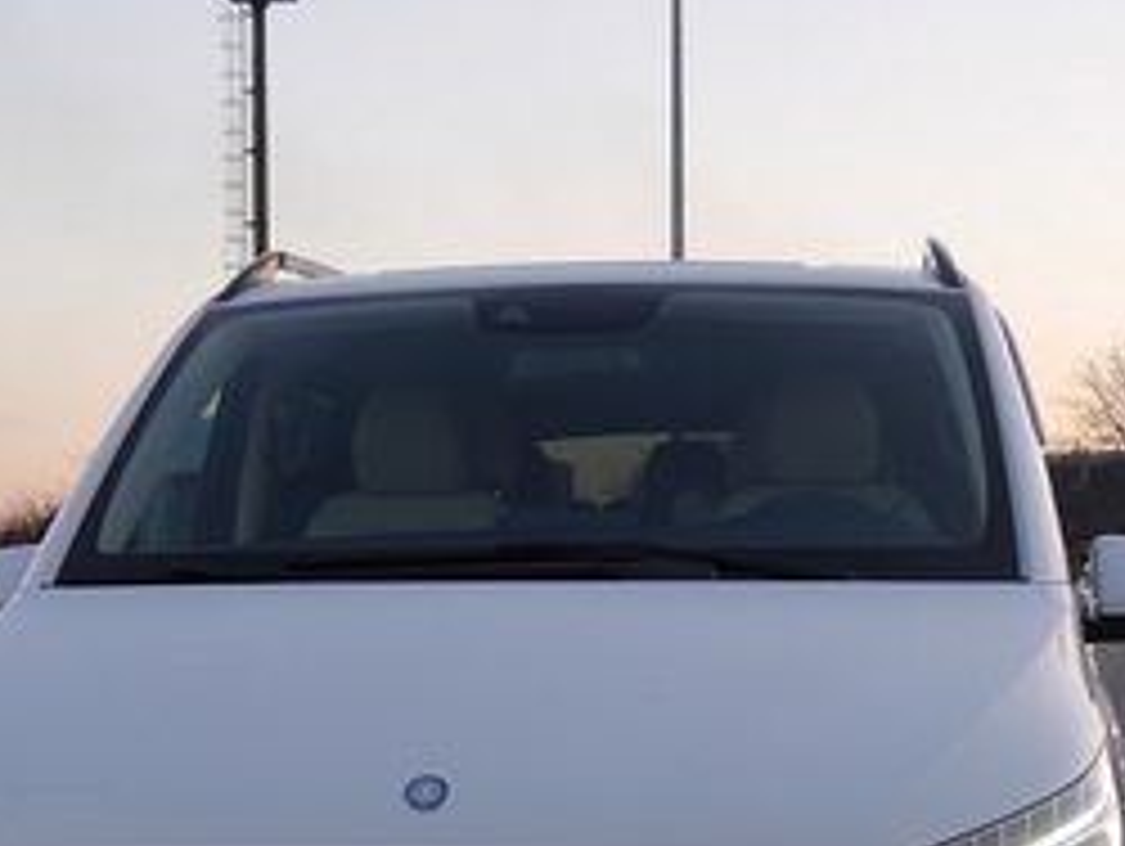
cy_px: 830
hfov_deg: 25.6
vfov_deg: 18.9
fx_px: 2472
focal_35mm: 76
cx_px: 540
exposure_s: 1/100
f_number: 4
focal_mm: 19
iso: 160
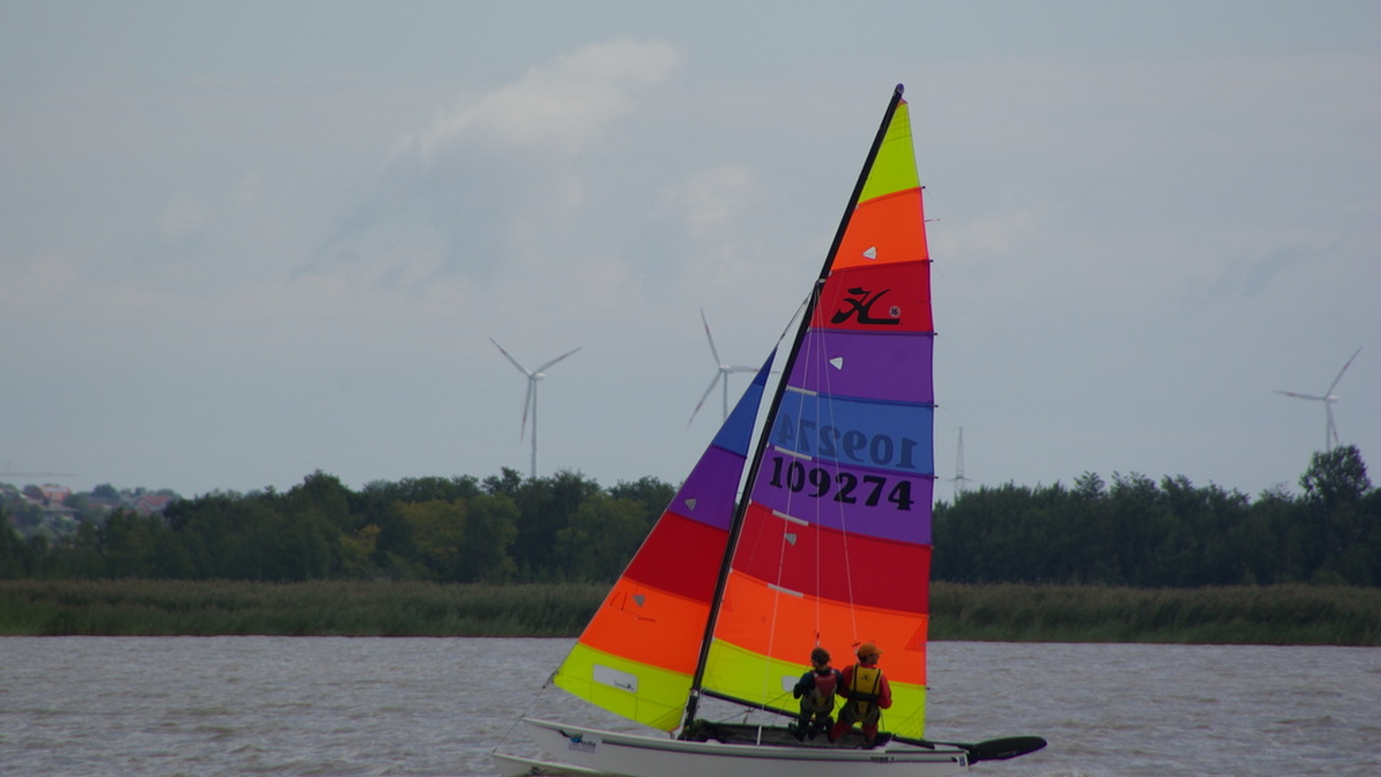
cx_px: 690
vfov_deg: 2.6
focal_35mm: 473
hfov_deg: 4.6
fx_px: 17322
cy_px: 359
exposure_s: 1/350
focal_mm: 300
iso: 100
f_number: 6.7
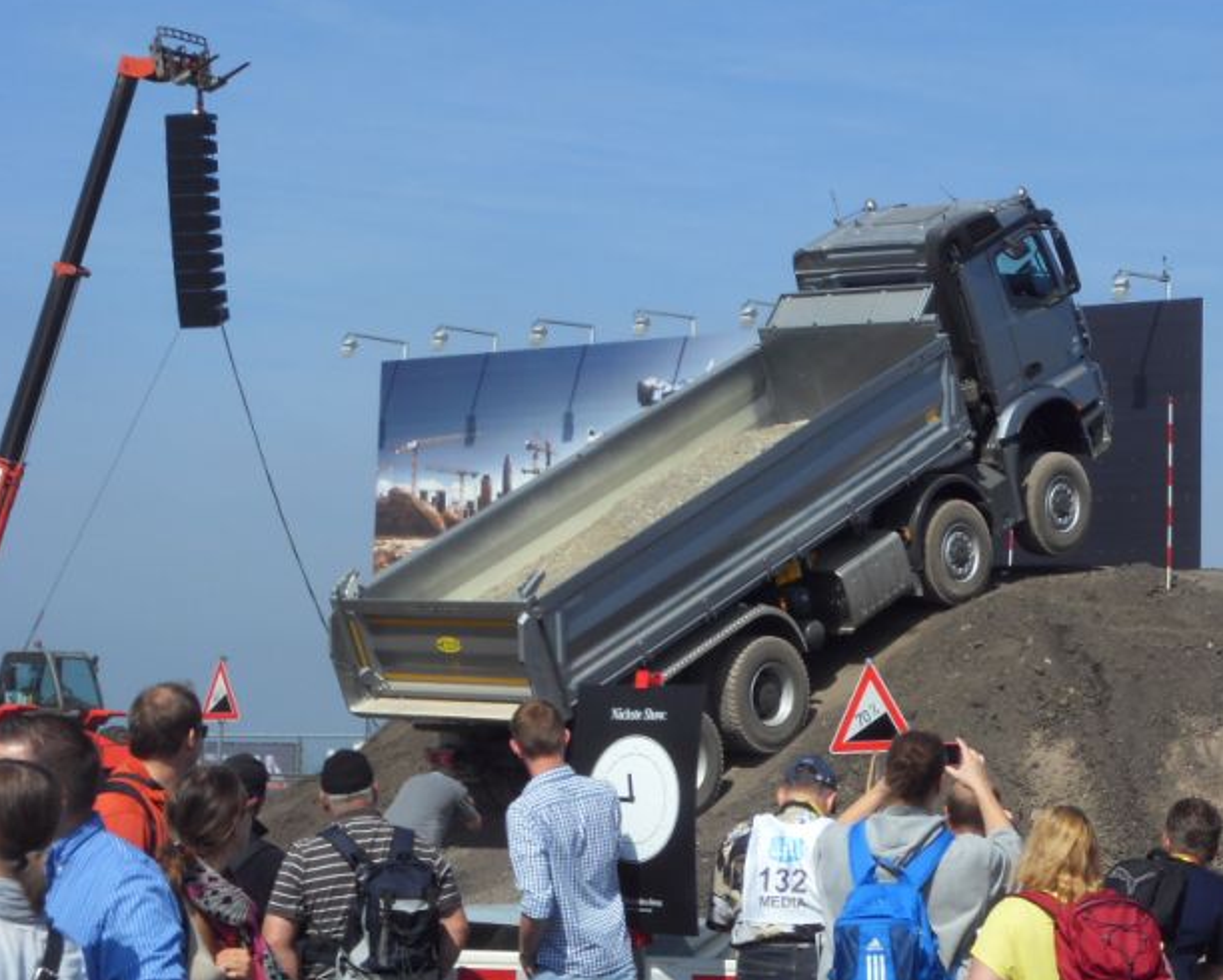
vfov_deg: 15.1
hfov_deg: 18.8
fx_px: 3693
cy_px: 446
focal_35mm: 102
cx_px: 731
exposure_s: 1/350
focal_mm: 13.7
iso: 80
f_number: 7.3
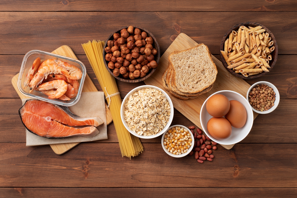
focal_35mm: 50
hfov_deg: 39.6
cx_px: 148
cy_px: 99
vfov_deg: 27.0
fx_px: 413
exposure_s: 1/100
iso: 100
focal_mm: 50
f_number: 6.3
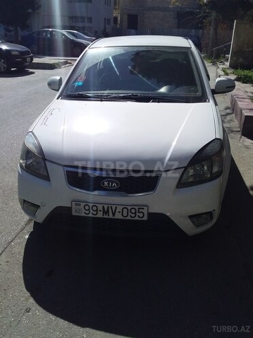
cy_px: 169
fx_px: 302
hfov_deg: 45.4
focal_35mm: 31
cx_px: 126
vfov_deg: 58.4
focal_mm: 3.3
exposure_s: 1/2165
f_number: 2.2
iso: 40
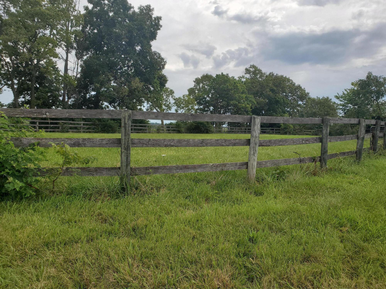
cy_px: 144
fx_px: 290
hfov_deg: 67.3
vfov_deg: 53.0
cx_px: 193
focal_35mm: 26
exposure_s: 1/1732
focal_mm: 4.3
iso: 50
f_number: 2.4
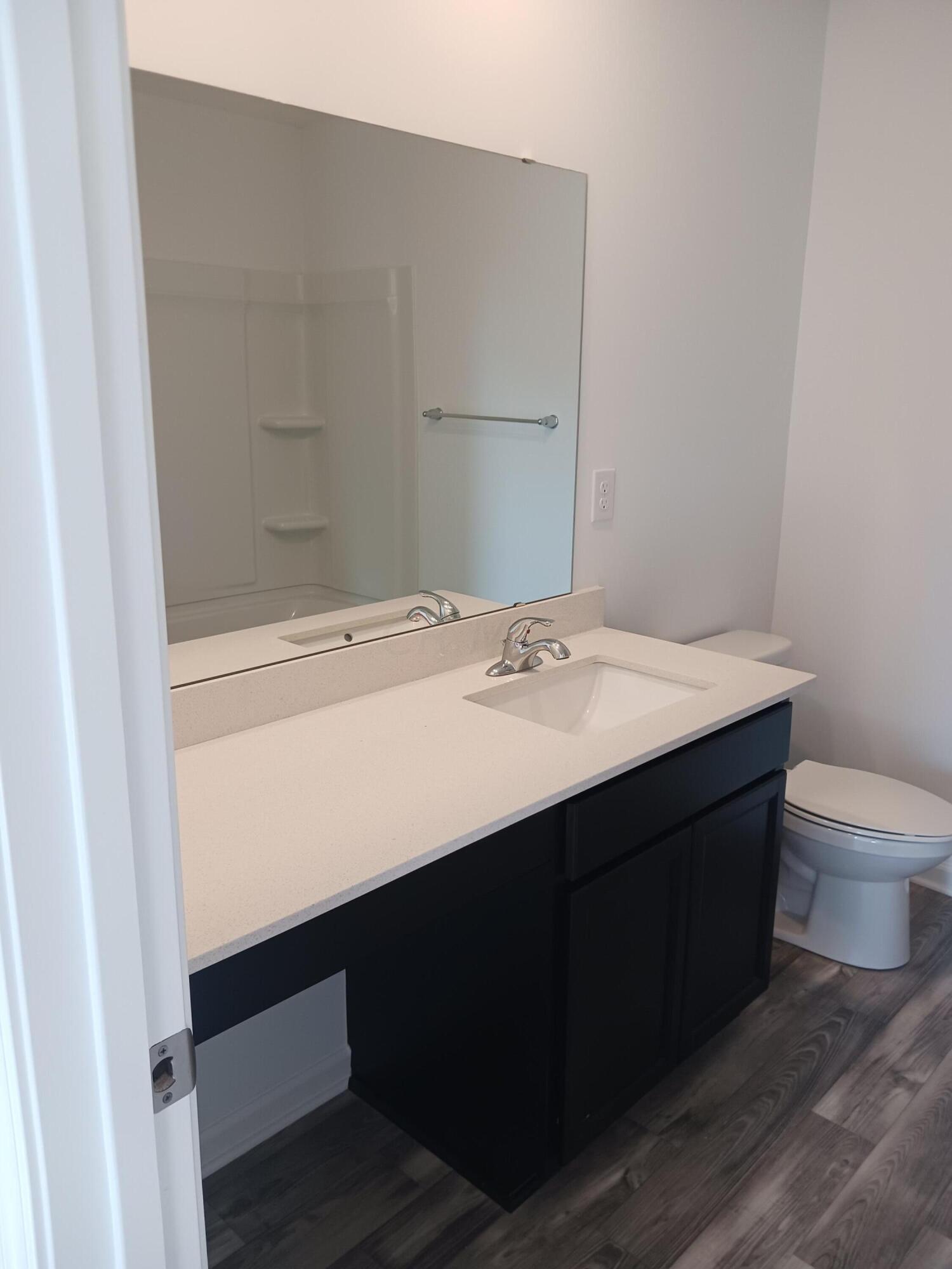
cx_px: 476
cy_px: 634
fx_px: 990
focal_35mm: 27
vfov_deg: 65.3
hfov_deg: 51.4
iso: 160
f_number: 1.8
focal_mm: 4
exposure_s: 1/60
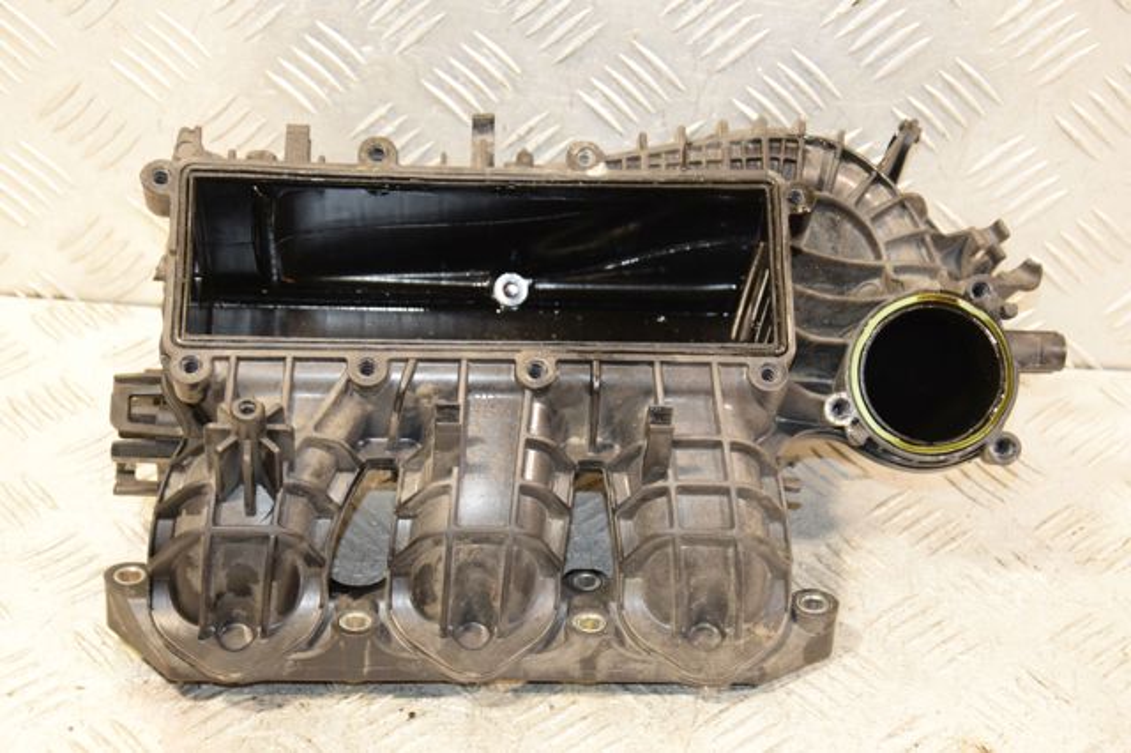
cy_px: 376
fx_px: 2449
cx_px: 566
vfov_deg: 17.5
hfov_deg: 26.0
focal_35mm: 78
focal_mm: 52
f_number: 5.6
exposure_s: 1/100
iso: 1600
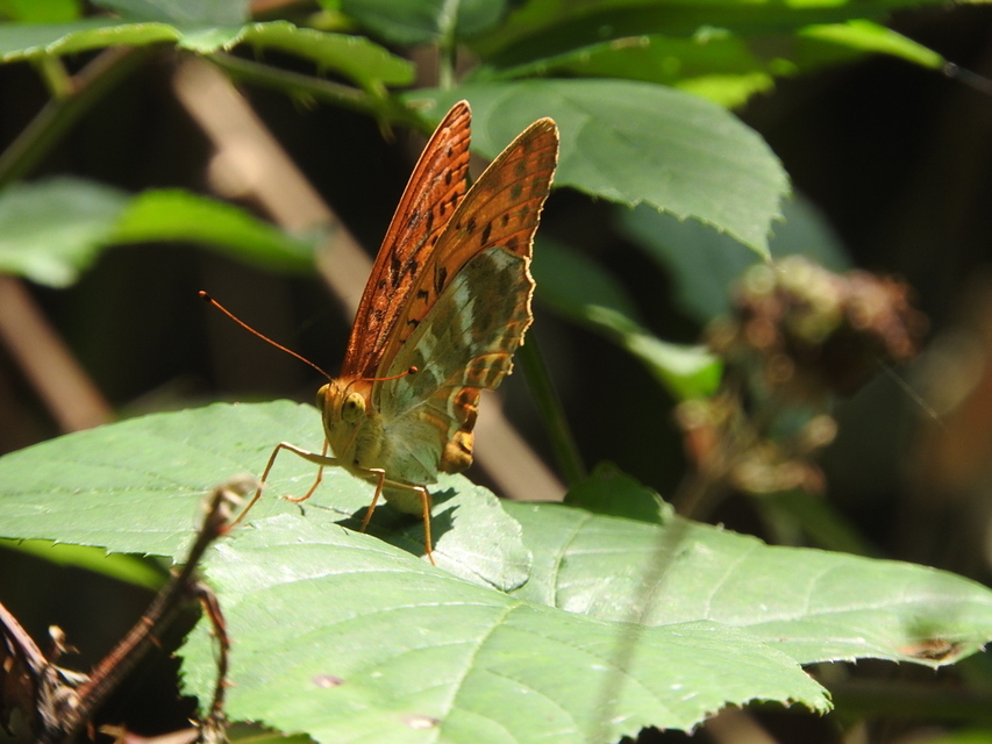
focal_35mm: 1000
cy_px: 372
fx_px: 28661
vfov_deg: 1.5
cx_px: 496
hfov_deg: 2.0
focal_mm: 179.2
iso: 140
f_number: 5.6
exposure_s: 1/250
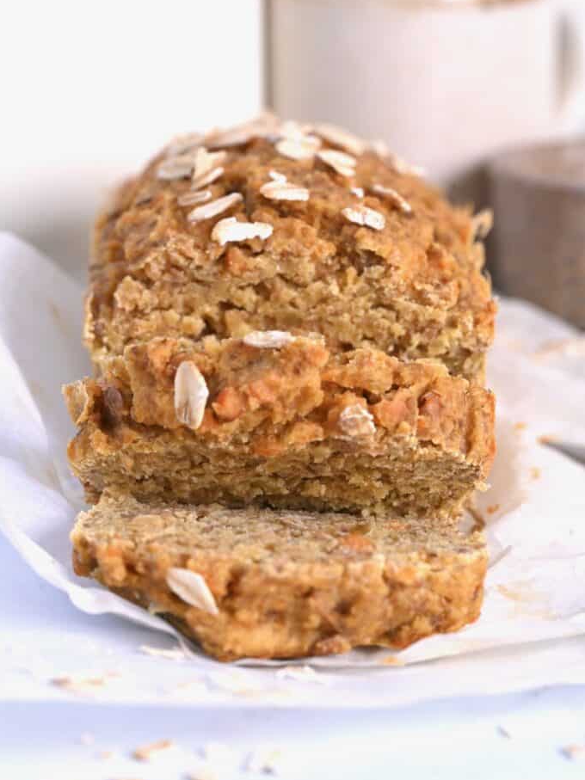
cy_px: 408
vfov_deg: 17.3
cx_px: 292
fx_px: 2569
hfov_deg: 13.0
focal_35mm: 114
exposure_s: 1/4
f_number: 11
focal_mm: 105
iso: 64
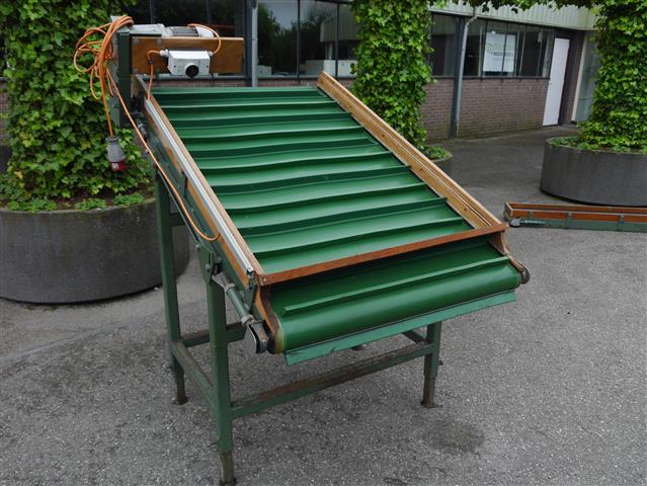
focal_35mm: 30
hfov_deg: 59.9
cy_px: 243
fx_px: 561
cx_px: 324
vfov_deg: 46.8
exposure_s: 1/160
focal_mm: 15
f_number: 5
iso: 160
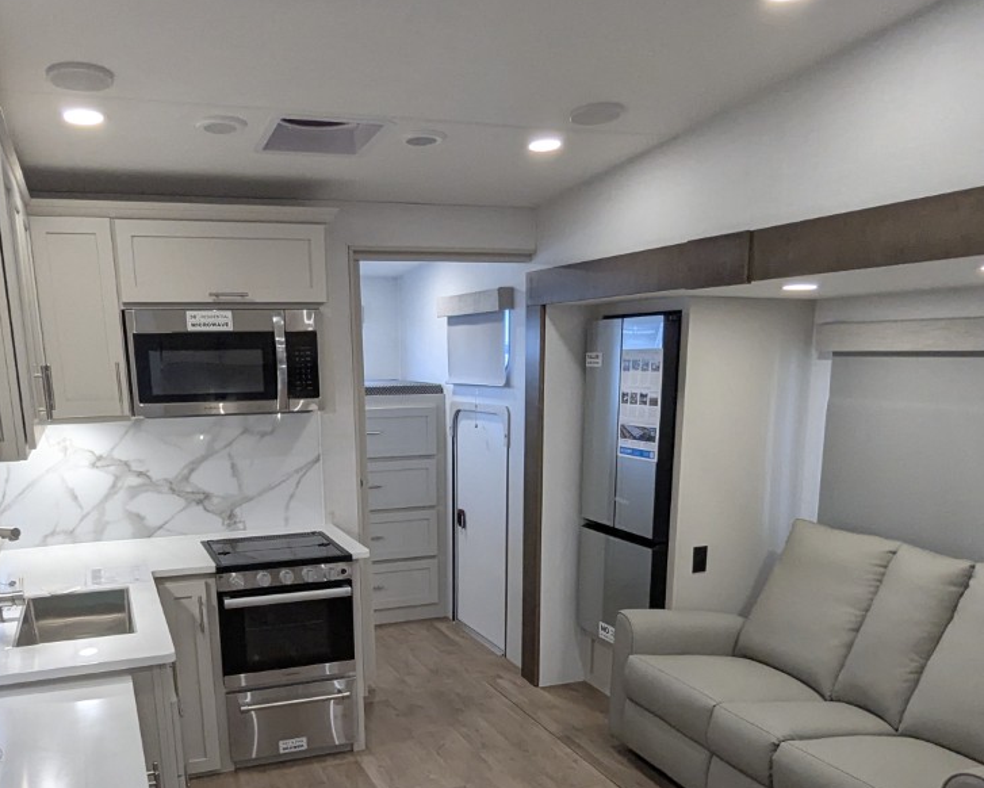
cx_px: 412
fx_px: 874
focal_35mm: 30
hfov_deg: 58.4
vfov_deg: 46.7
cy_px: 596
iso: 298
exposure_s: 1/186
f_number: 2.2
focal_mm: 2.35
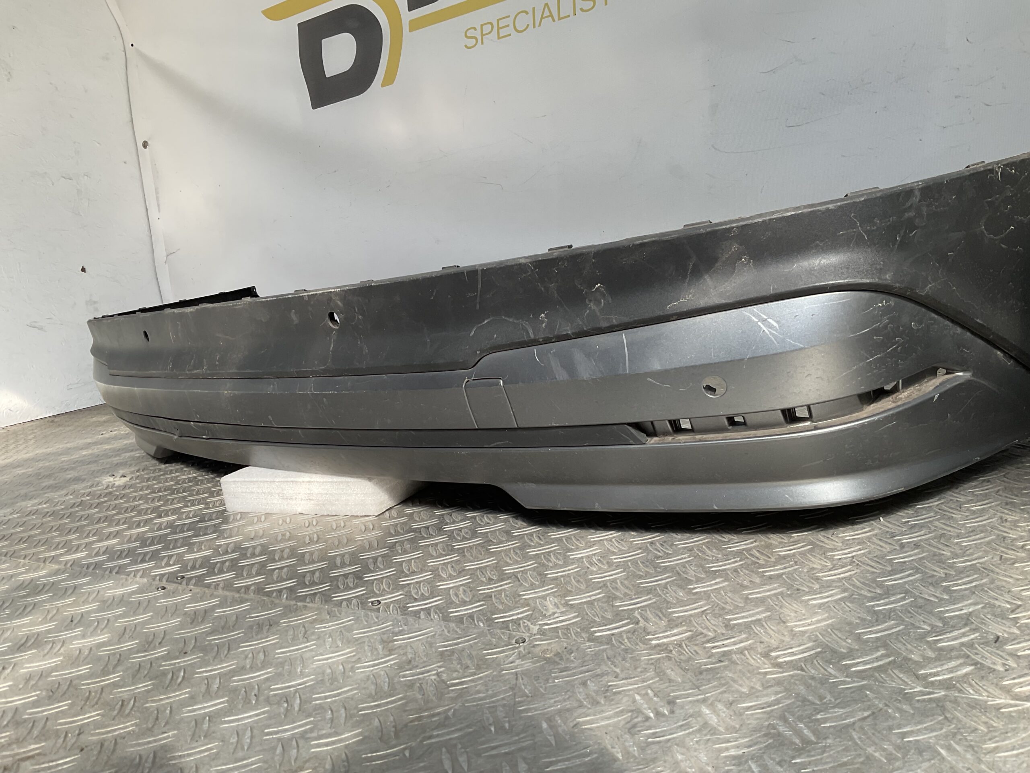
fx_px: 863
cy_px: 386
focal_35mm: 29
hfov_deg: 61.7
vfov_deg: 48.2
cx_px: 515
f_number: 1.8
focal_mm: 3
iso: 16
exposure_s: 1/457
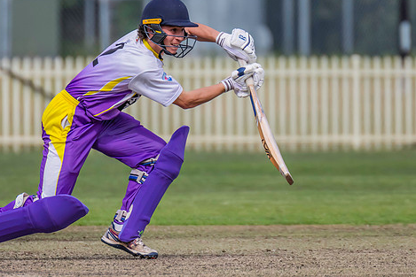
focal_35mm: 1089
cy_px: 95
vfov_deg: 1.3
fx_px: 12587
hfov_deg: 1.9
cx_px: 125
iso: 800
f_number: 6.3
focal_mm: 600
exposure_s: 1/2500
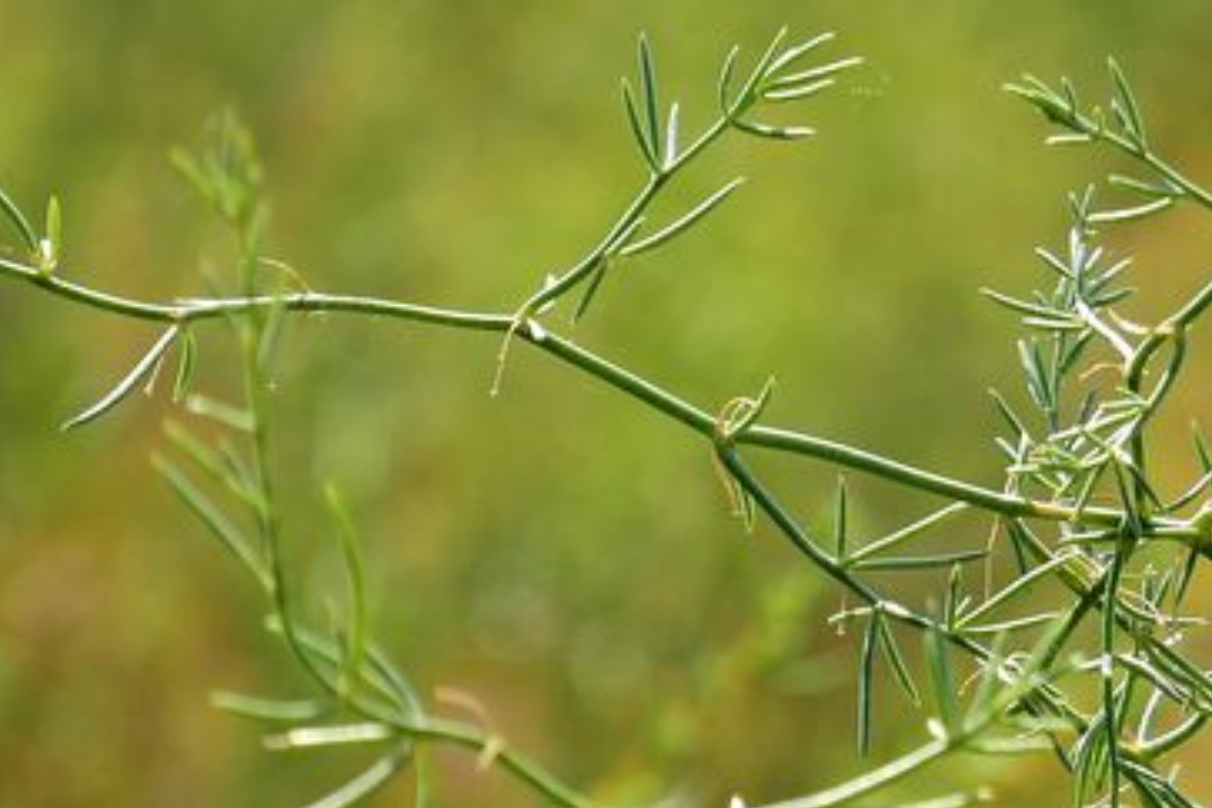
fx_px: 9729
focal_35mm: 289
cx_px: 1526
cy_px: 1047
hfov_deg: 7.1
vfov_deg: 4.7
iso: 100
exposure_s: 1/250
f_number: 8
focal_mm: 50
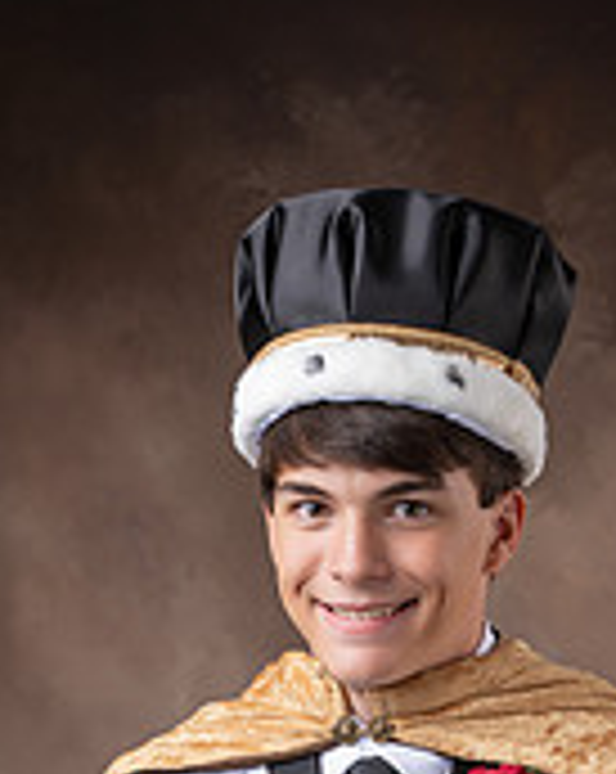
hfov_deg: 6.5
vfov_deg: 8.1
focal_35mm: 236
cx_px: 418
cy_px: 999
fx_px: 5393
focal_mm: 96
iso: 100
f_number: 7.1
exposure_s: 1/125
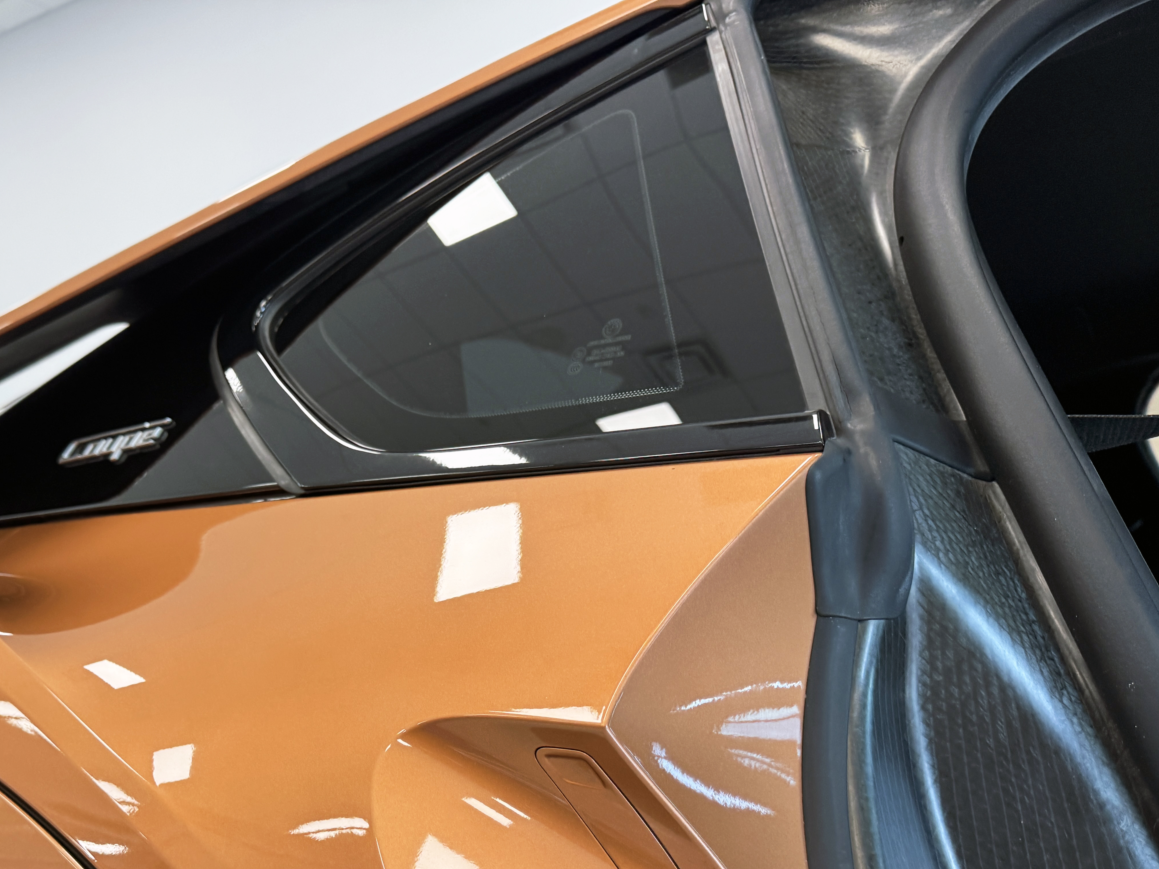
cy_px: 606
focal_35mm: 34
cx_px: 410
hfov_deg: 53.2
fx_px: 1138
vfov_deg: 41.0
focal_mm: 6.76
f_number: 1.78
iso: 200
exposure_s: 1/120
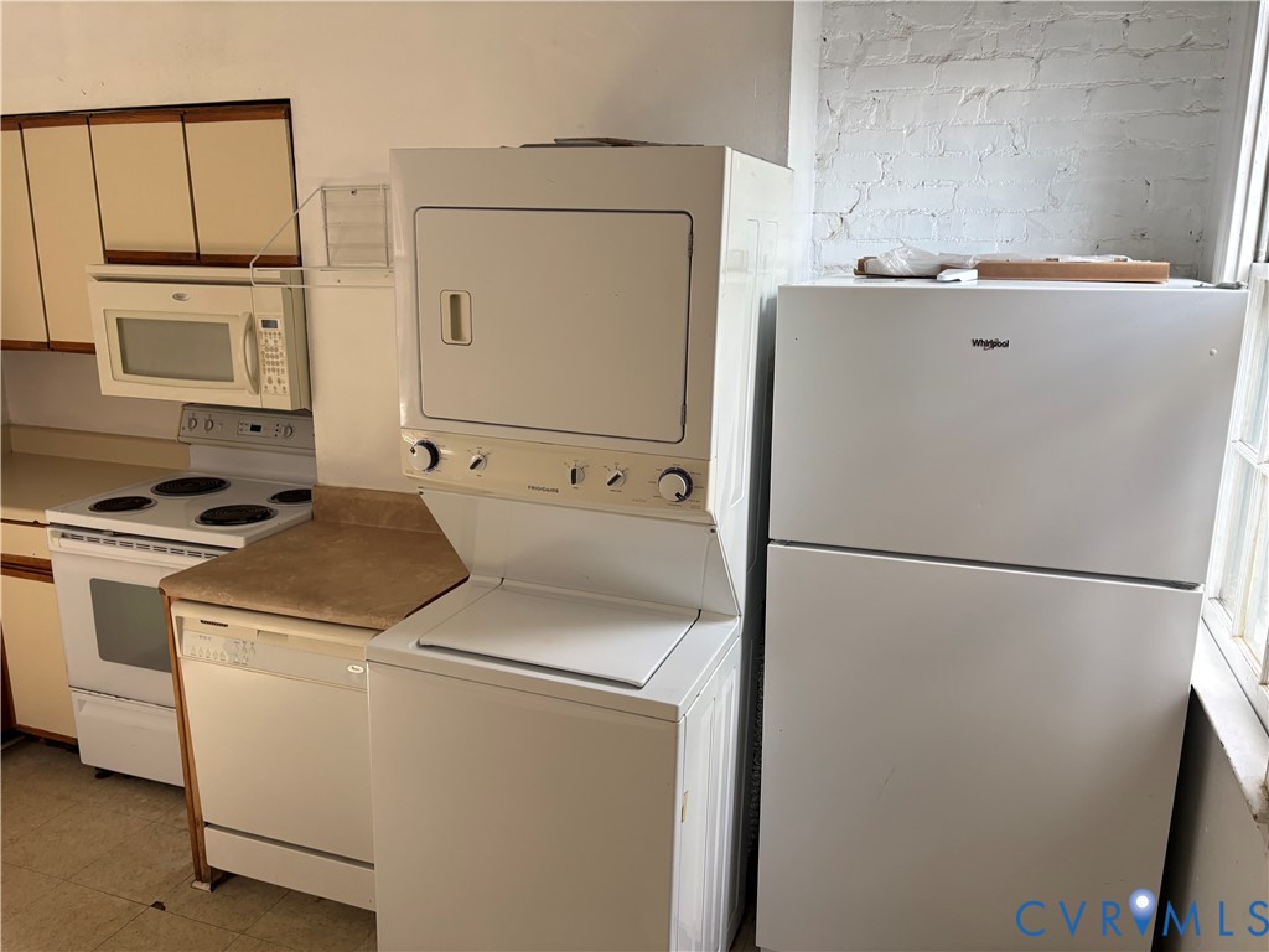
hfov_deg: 67.3
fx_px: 953
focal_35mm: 26
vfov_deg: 53.1
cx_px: 634
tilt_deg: -11.7
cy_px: 476
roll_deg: +0.6
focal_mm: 5.96
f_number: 1.6
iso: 100
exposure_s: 1/121
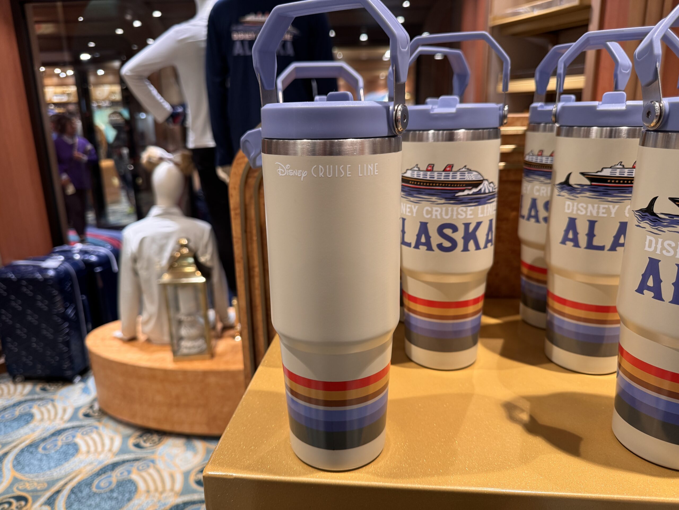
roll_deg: +1.3
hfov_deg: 71.6
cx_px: 340
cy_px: 255
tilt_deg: -15.1
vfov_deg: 56.8
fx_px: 471
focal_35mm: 24
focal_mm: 6.76
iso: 125
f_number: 1.78
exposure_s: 1/60
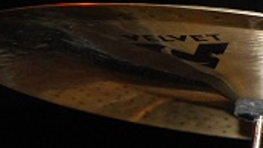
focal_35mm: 159
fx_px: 1110
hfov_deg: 12.3
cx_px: 486
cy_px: 35
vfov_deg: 7.6
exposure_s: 1/50
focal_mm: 24
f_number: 4
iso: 800
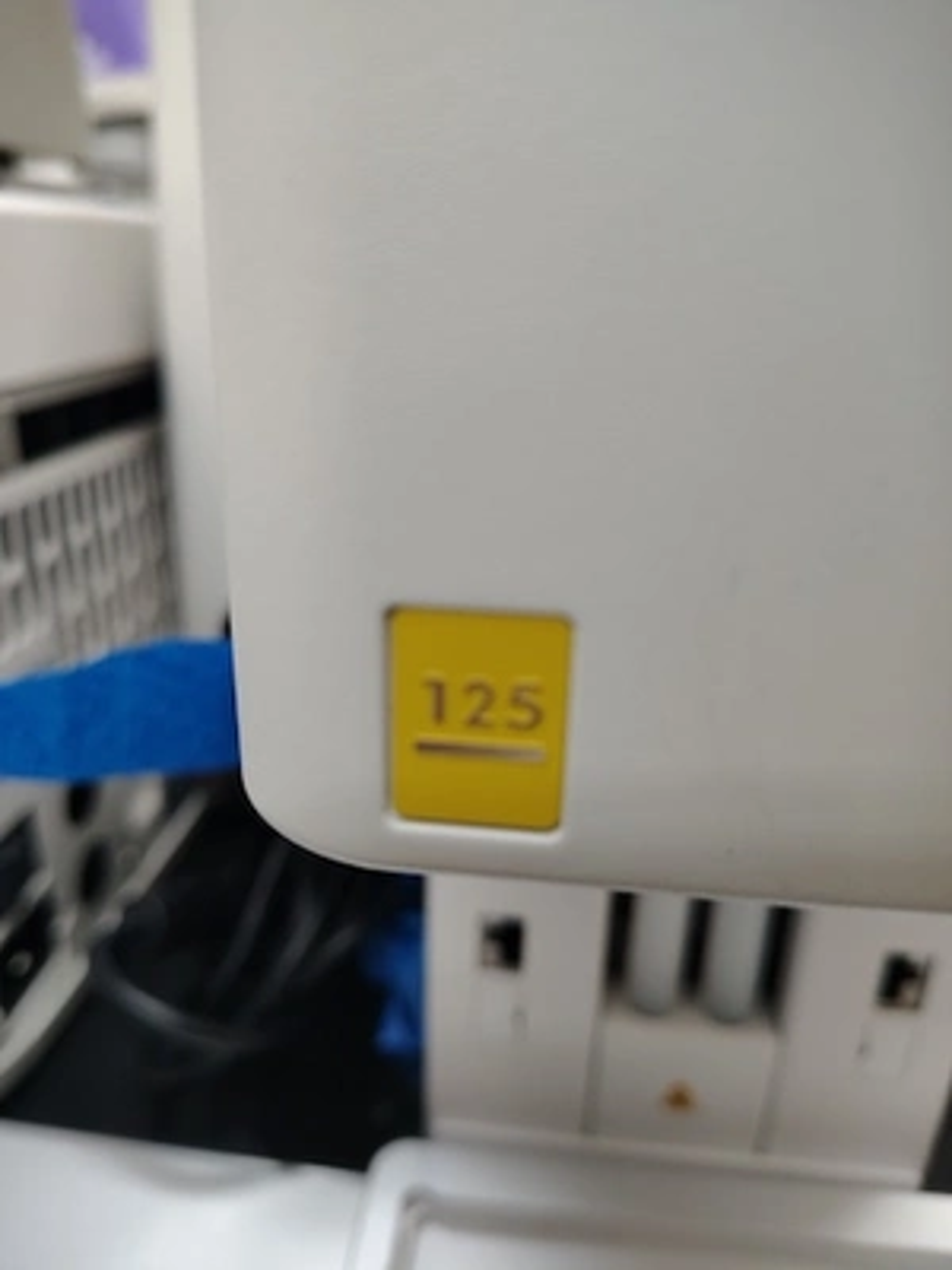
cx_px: 476
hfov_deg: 56.8
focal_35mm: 24
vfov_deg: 71.6
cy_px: 635
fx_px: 880
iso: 521
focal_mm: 5.56
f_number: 1.8
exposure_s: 1/120
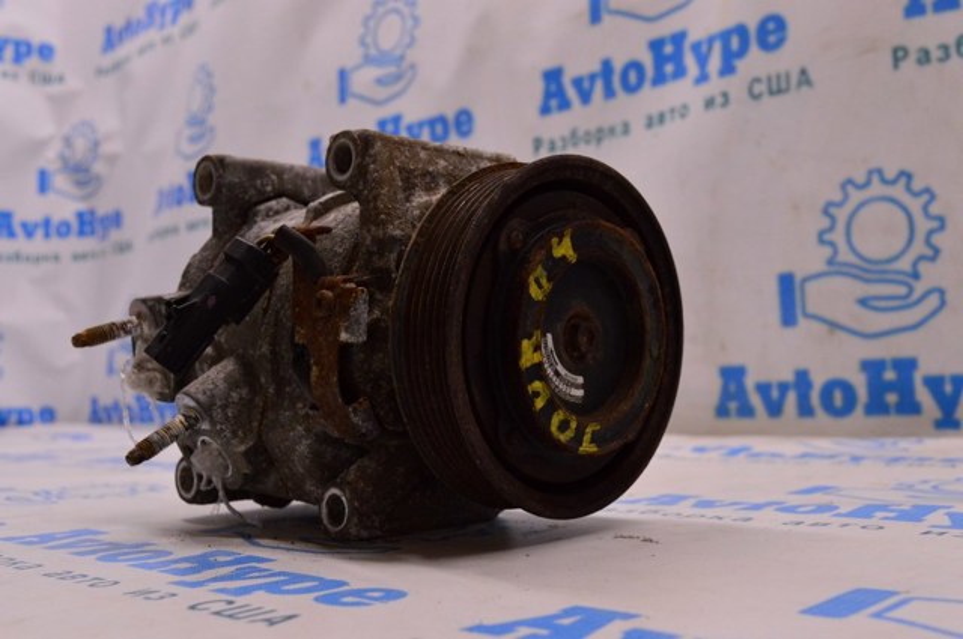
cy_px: 320
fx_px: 1122
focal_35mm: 42
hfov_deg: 46.5
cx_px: 482
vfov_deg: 31.8
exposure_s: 1/125
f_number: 8
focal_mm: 28
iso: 1600
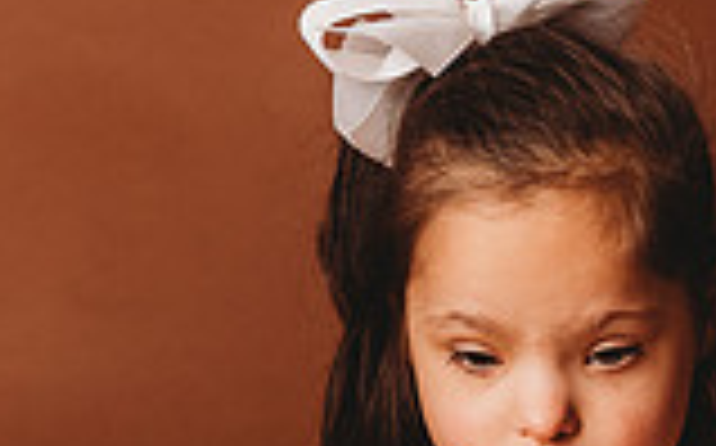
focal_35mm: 106
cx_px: 693
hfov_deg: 19.2
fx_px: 2066
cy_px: 690
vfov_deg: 11.7
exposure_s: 1/160
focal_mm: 24
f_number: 3.2
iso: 100
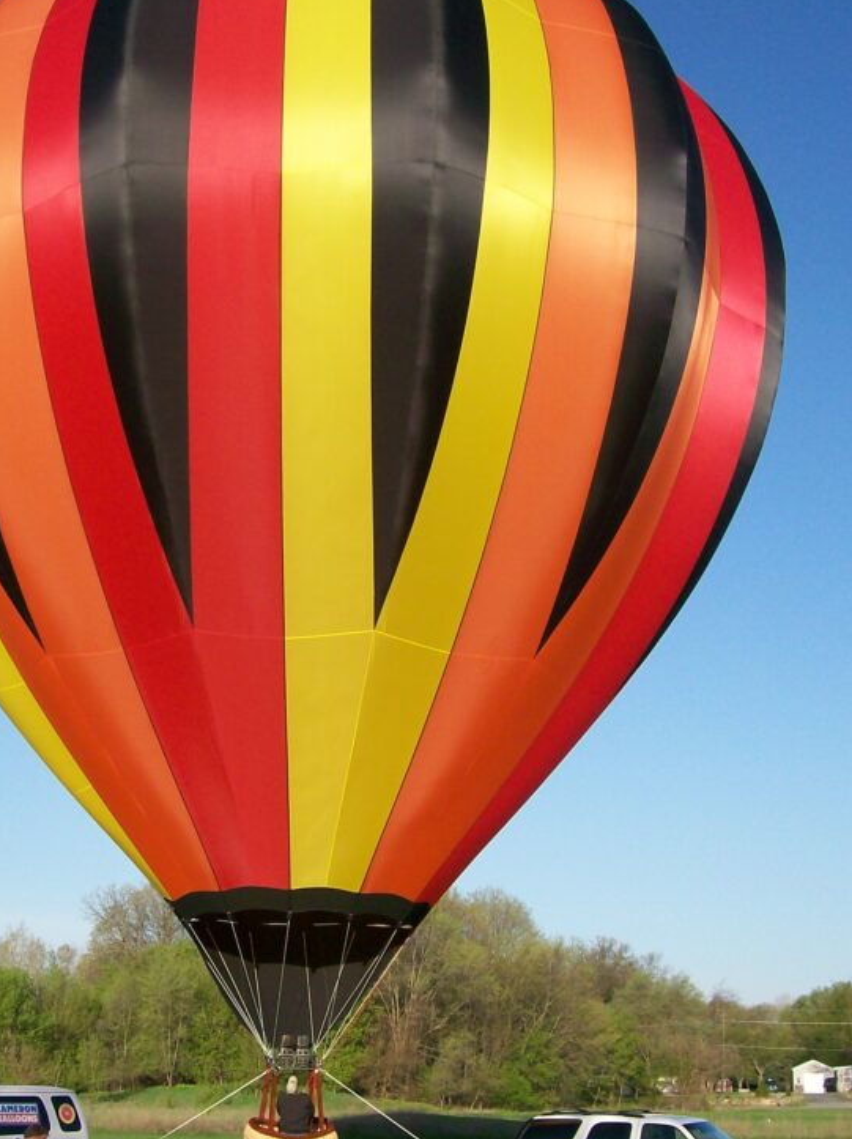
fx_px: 1676
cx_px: 324
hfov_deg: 28.4
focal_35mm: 51
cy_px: 611
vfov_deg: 37.5
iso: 80
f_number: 4.8
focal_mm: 6
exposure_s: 1/503
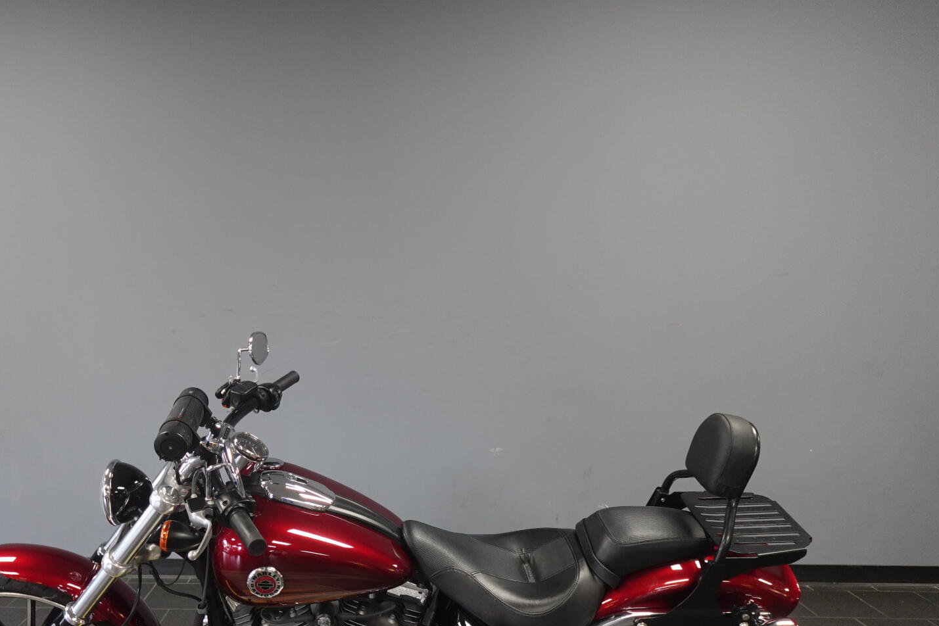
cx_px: 352
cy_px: 386
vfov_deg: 46.0
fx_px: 730
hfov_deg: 64.5
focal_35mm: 28
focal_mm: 7.6
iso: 640
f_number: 2
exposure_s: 1/80
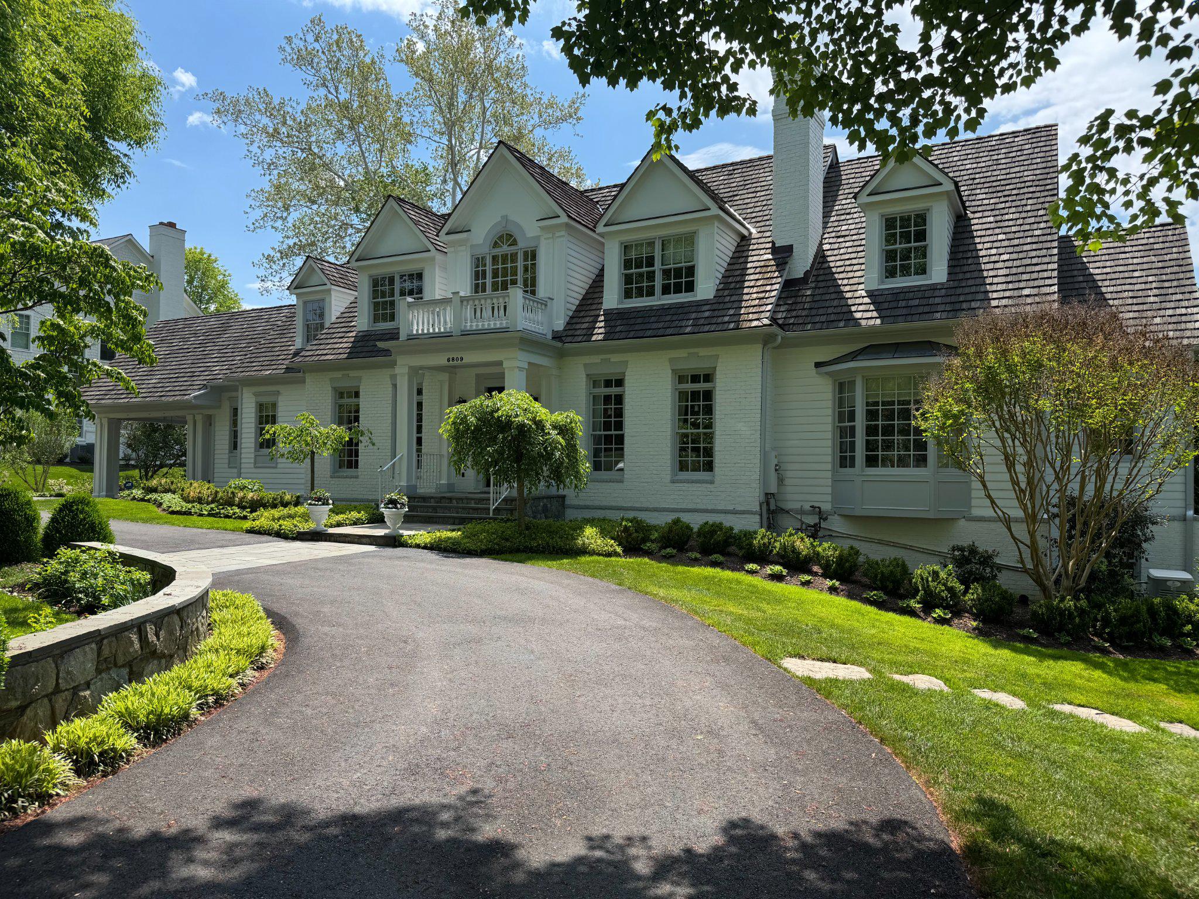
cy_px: 450
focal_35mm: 24
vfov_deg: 56.8
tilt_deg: +1.4
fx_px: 831
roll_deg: -0.4
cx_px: 600
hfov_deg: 71.6
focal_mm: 6.76
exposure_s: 1/2833
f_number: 1.78
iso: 80
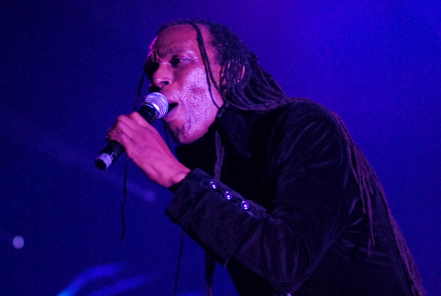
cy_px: 148
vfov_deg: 11.5
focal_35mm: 120
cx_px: 220
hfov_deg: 17.0
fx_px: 1473
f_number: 2.8
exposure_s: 1/250
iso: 1600
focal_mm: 80
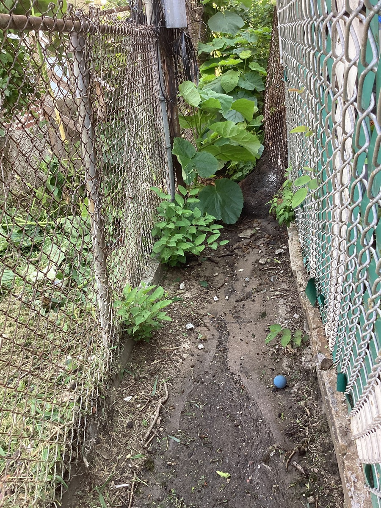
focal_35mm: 31
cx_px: 190
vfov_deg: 58.4
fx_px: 455
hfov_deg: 45.4
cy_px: 254
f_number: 2.4
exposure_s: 1/120
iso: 64
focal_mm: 3.3
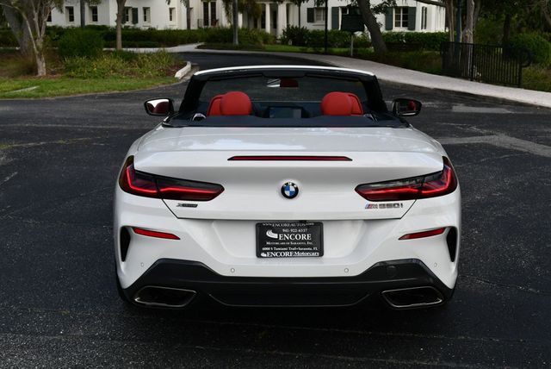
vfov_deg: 26.0
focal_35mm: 52
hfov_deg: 38.2
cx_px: 276
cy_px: 184
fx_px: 797
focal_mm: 26
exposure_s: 1/250
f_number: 8
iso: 180
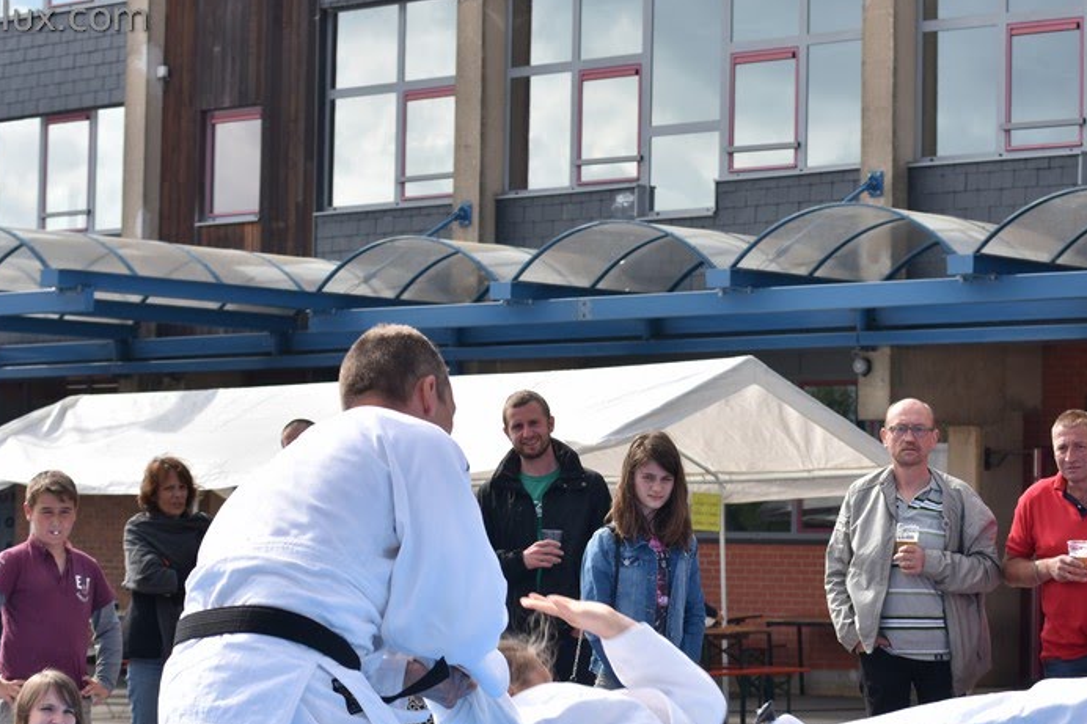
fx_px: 3351
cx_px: 584
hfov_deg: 18.4
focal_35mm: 111
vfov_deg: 12.3
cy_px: 517
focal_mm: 50
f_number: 5.6
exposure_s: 1/500
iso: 100
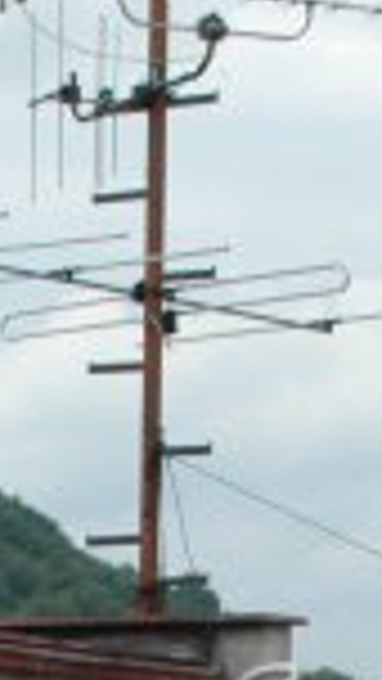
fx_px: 3887
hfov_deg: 5.6
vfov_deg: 9.6
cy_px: 1139
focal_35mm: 216
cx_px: -45
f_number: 14
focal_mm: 26
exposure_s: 1/800
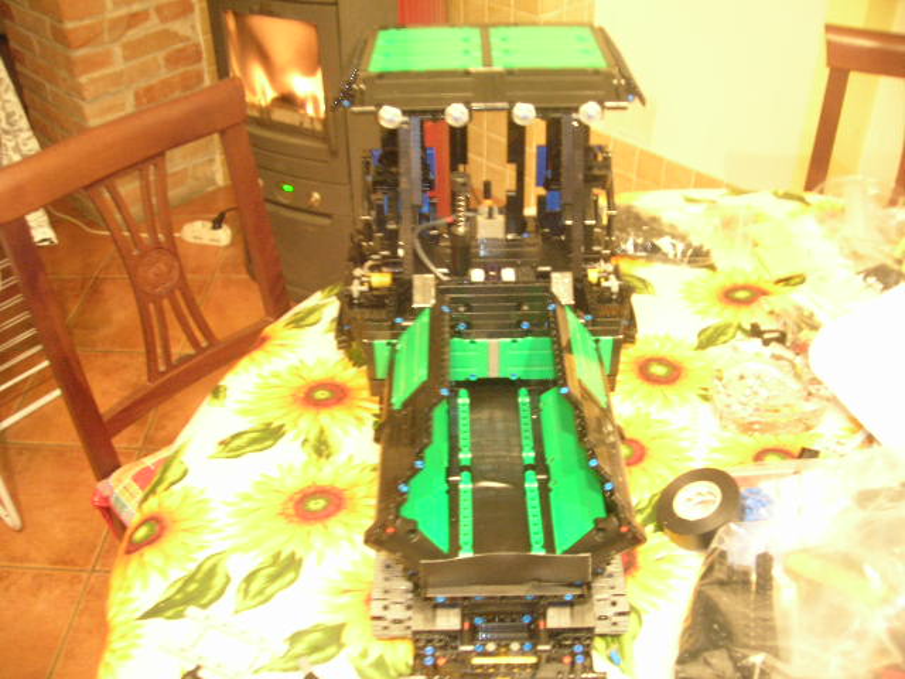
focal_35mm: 34
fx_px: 889
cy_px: 340
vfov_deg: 41.8
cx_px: 452
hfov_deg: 54.0
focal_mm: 5.7
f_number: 2.9
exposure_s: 1.16
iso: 200
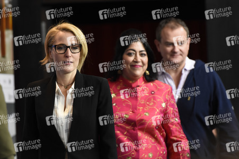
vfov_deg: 4.6
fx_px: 1990
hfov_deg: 6.9
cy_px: 80
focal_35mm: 300
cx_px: 120
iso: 1600
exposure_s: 1/320
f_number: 3.5
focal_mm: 200
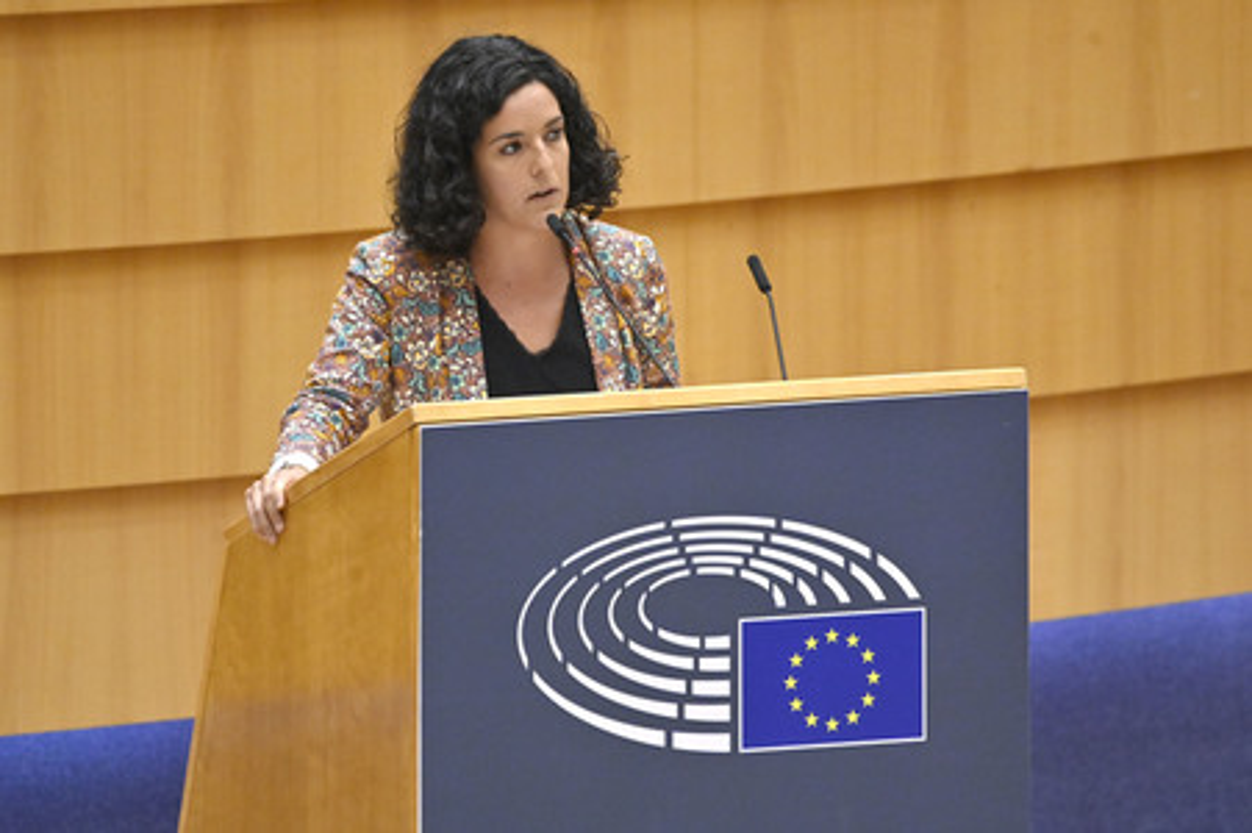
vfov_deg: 2.3
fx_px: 20851
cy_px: 416
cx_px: 626
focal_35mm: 600
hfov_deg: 3.4
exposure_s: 1/640
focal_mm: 600
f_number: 6.3
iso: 5000
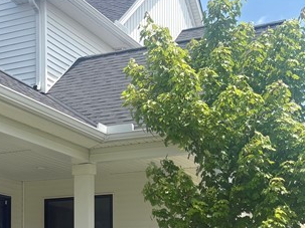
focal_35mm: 88
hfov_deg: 20.4
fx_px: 775
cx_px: -90
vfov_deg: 16.2
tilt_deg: +2.6
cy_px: 260
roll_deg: +0.0
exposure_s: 1/2283
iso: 50
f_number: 1.6
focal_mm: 5.96
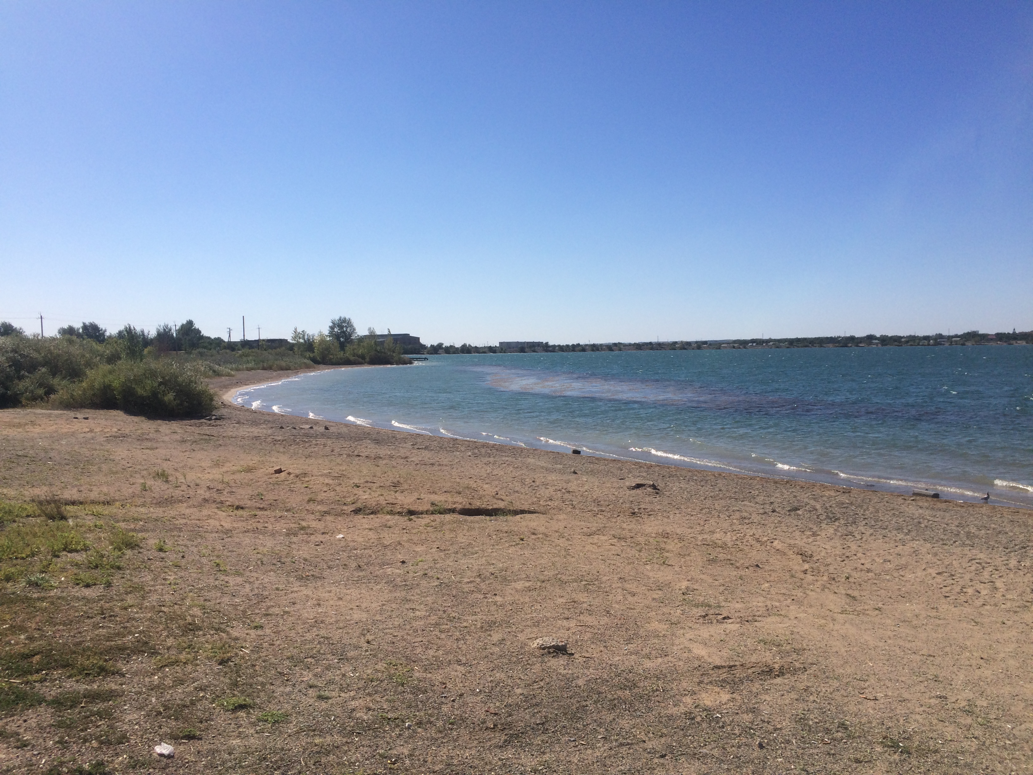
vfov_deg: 48.2
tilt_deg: -0.9
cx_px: 516
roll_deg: +1.1
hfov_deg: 61.7
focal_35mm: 29
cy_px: 388
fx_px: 865
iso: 32
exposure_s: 1/3731
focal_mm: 4.15
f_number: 2.2
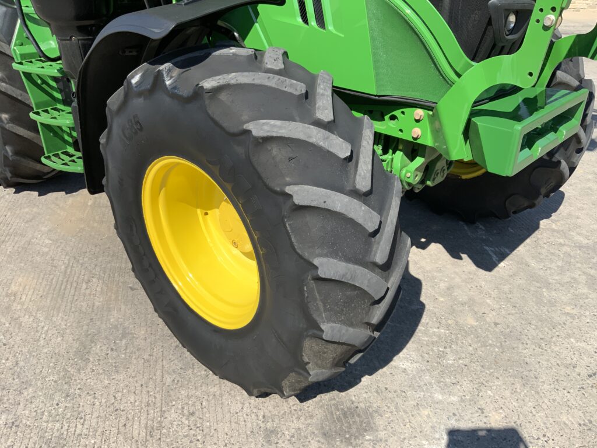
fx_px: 500
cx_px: 298
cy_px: 224
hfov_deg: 61.7
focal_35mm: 29
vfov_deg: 48.2
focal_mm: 3
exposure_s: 1/1412
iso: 16
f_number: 1.8
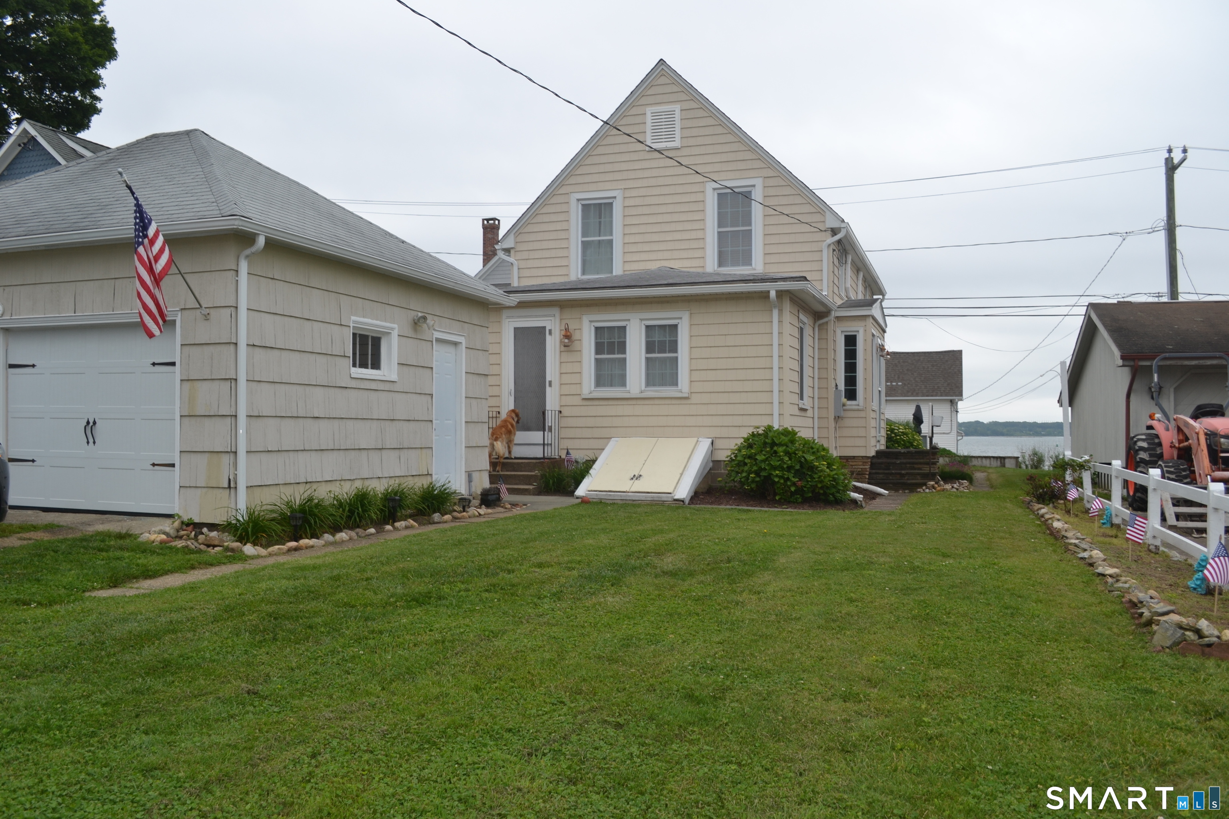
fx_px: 1024
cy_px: 410
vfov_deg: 43.6
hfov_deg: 61.9
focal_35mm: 30
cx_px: 614
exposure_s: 1/200
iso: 100
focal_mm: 20
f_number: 7.1
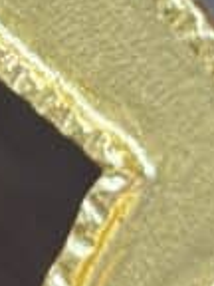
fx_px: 3042
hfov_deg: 4.0
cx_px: -250
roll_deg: -2.7
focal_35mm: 369
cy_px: -183
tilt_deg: +11.2
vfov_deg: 5.3
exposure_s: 1/50
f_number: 1.6
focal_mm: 5.96
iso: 40
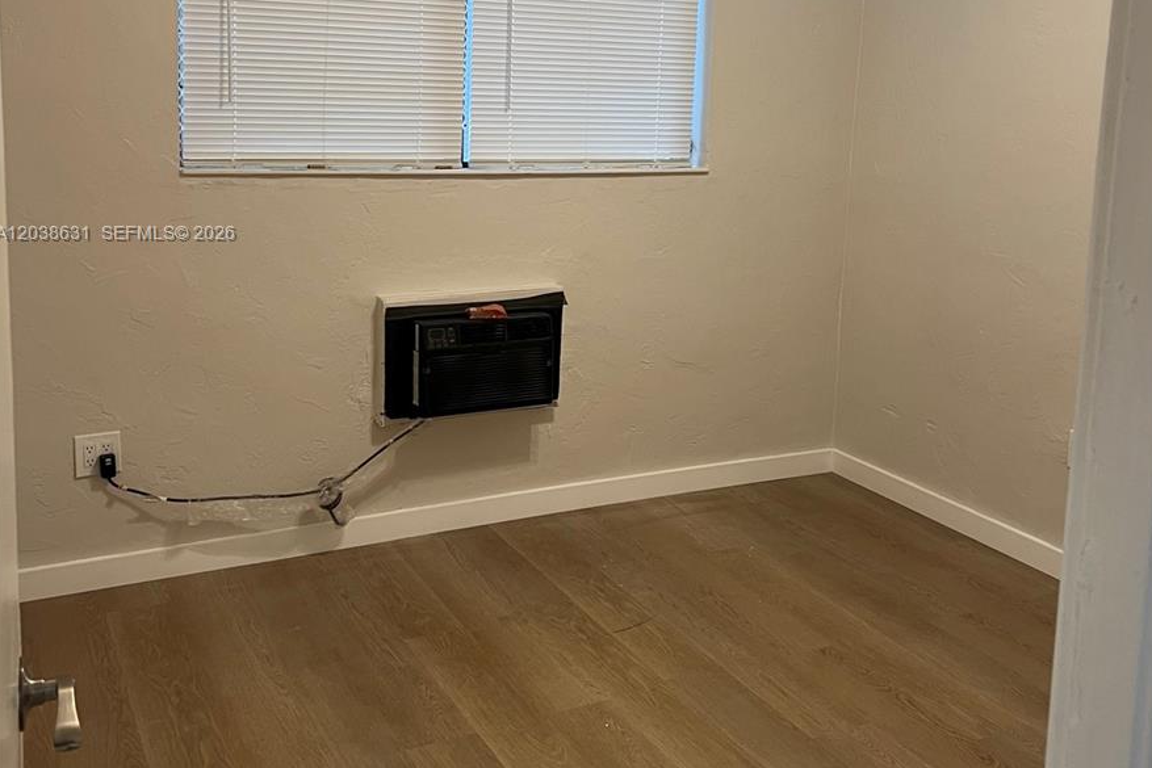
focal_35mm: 37
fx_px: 1184
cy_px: 235
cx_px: 583
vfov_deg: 35.5
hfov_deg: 51.9
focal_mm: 5.7
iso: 80
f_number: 1.5
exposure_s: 1/60
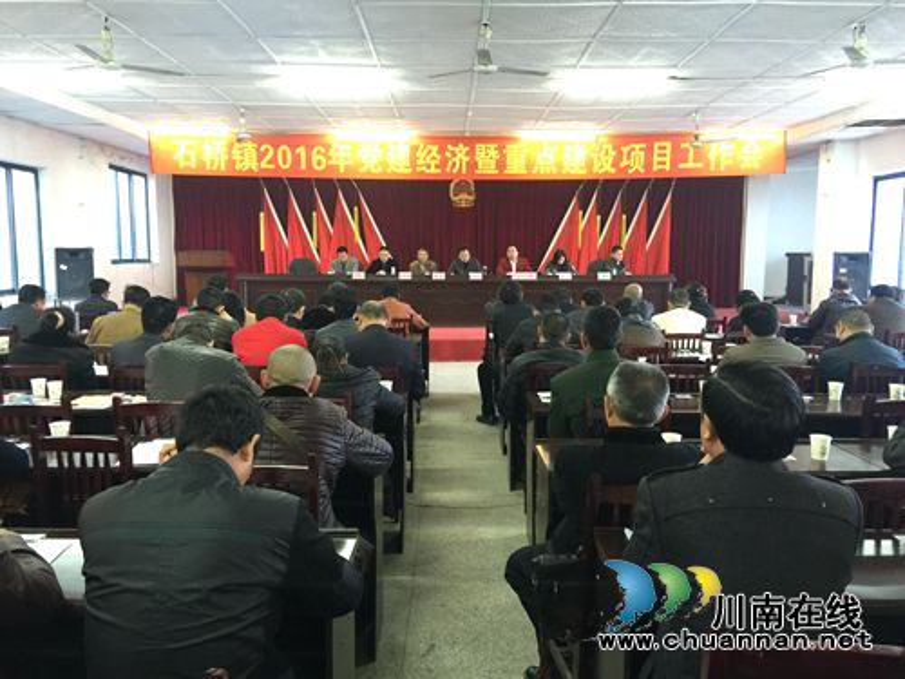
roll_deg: -0.8
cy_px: 340
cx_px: 452
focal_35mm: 29
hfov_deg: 61.7
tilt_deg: -6.6
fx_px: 758
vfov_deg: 48.2
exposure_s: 1/17
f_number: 2.2
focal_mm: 4.15
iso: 125
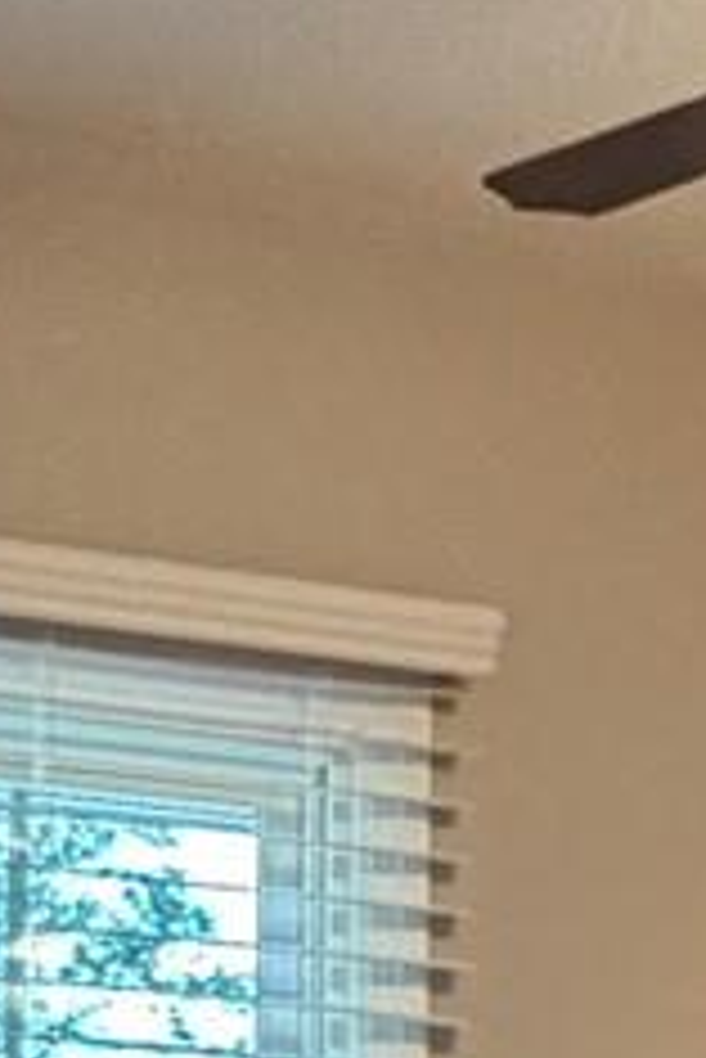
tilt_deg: +1.1
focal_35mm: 127
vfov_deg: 15.0
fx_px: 3730
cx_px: 1016
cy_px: 1553
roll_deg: +0.4
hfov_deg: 10.5
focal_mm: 2.22
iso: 320
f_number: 2.2
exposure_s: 1/60
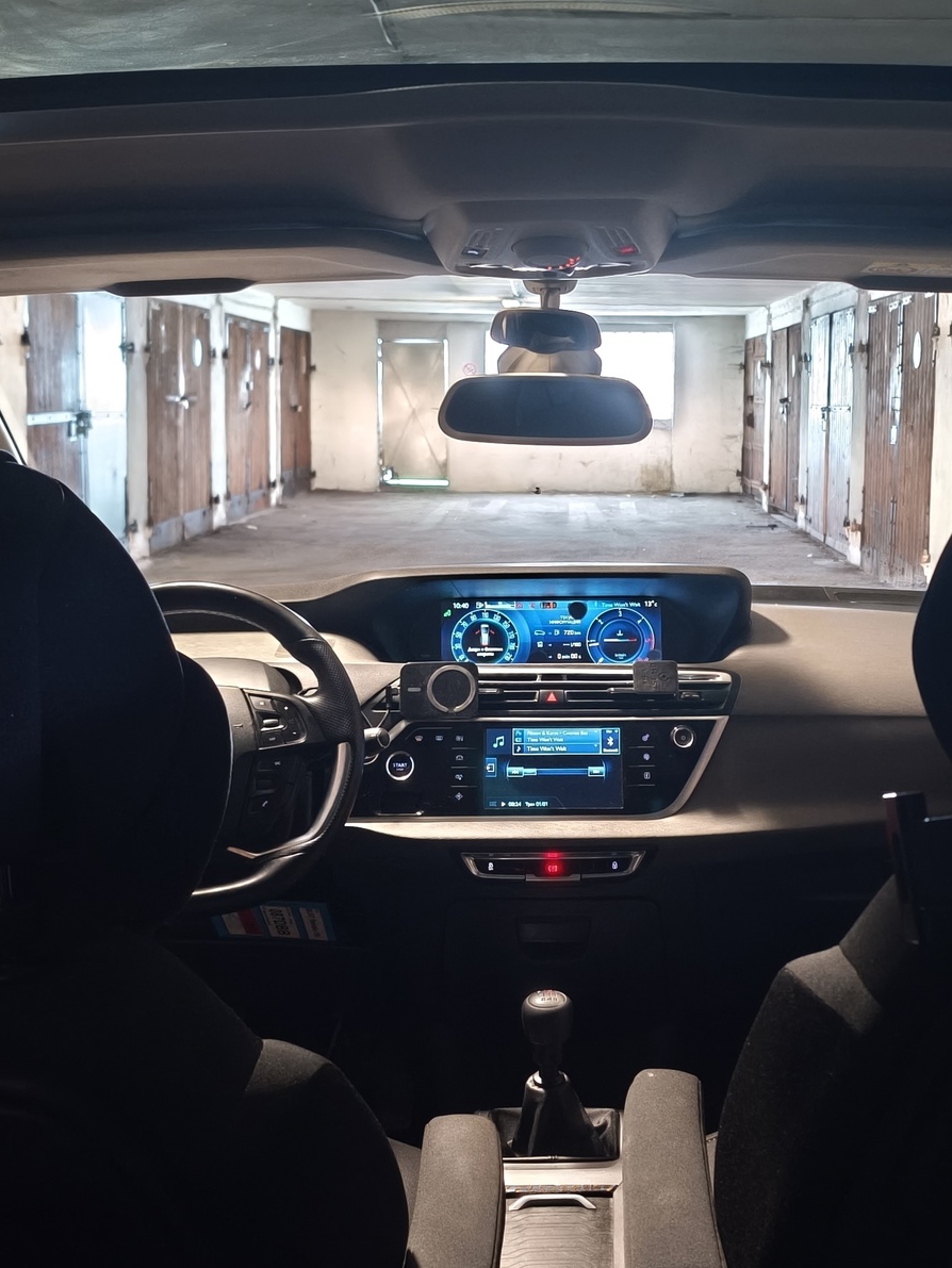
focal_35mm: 47
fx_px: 1723
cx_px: 557
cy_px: 620
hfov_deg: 30.8
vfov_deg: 40.4
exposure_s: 1/20
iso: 2500
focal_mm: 6.57
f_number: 1.6
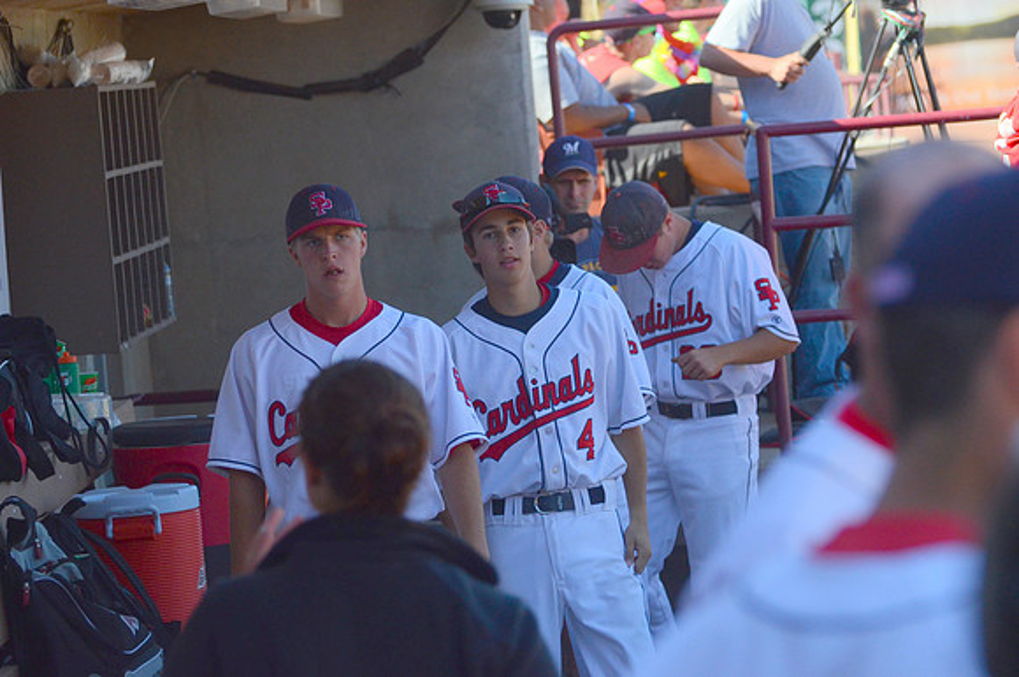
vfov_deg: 8.3
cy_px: 338
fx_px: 4664
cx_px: 510
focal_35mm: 165
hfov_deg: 12.5
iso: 800
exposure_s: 1/4000
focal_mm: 110
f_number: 4.5
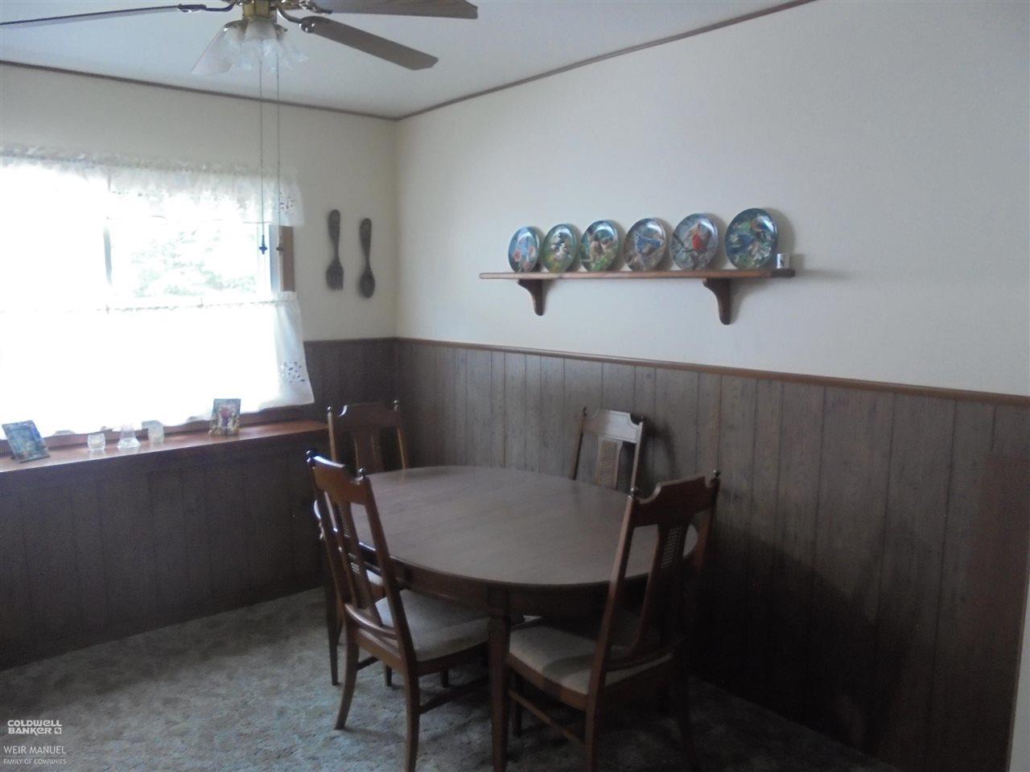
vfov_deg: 53.1
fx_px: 774
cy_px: 386
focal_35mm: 26
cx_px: 515
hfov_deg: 67.3
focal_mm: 4.6
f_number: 3.5
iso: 320
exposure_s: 1/30
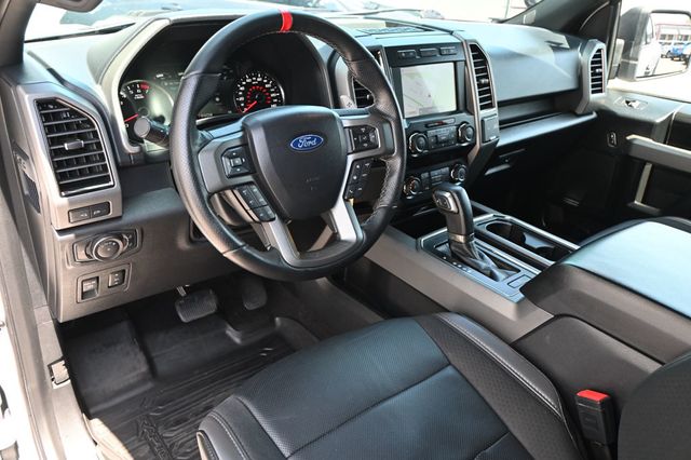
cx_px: 346
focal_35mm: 29
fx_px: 561
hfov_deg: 63.2
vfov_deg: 44.6
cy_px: 230
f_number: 3.8
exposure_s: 1/125
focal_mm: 19.5
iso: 500
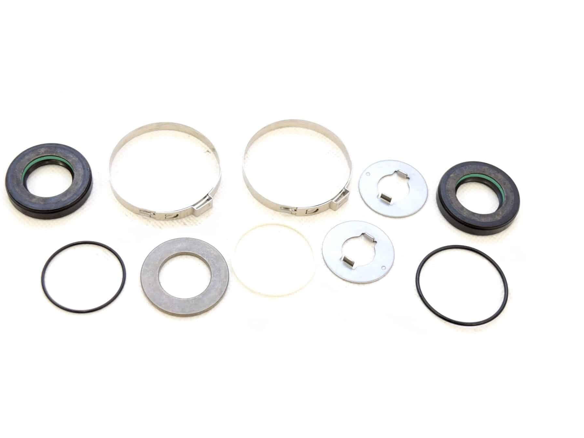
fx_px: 945
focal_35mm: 56
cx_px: 279
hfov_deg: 34.3
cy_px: 219
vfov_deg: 26.1
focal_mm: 34
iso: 400
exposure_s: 1/125
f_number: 5.6
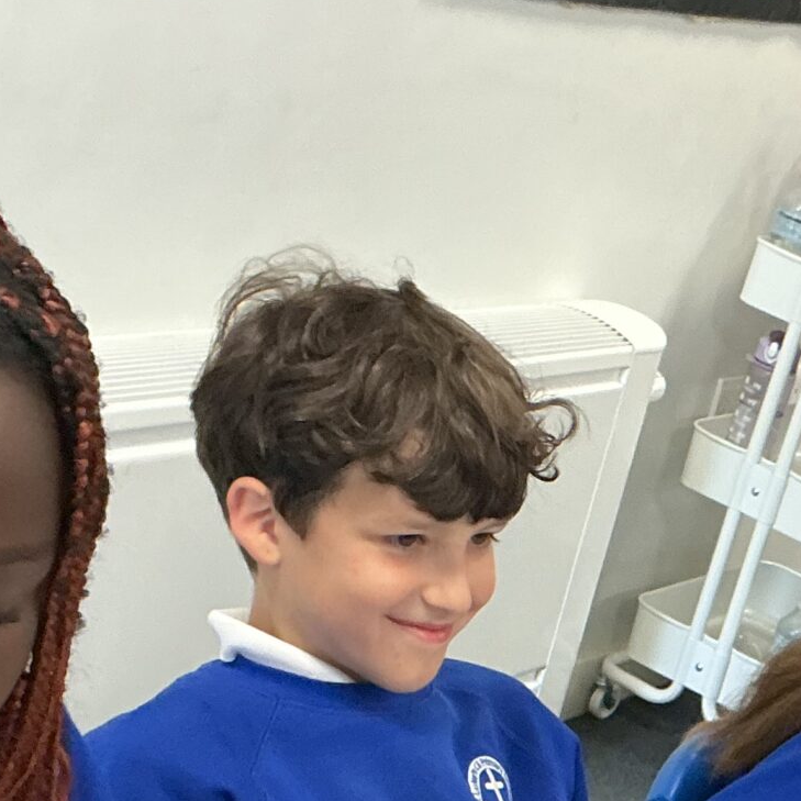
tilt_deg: -24.2
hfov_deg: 19.0
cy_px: 758
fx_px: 2356
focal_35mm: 90
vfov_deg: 18.9
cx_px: 715
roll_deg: -17.2
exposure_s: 1/60
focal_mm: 3
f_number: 1.8
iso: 100
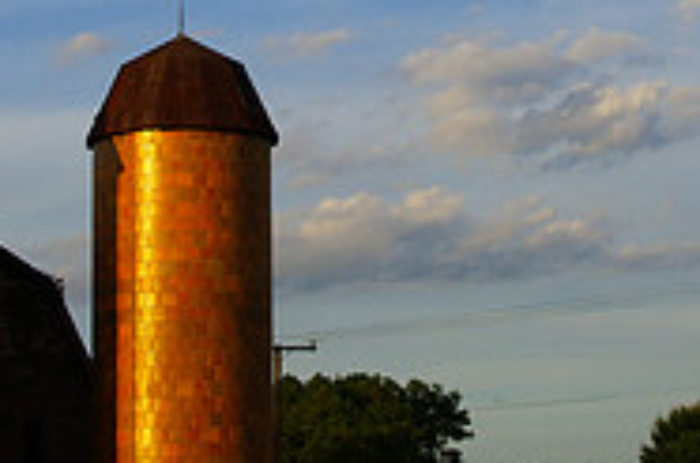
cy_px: -62
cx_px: 410
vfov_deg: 10.3
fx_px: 2541
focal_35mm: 131
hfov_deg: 15.7
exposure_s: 1/250
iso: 100
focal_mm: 28
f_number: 6.7
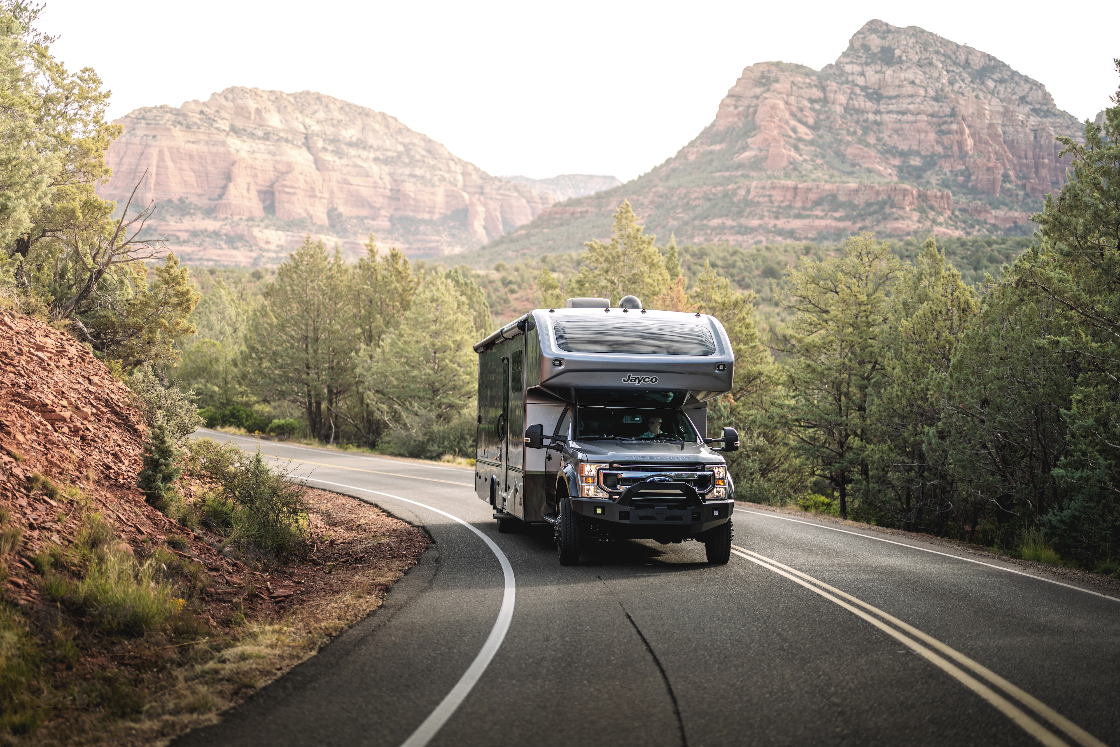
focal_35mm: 50
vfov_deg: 27.0
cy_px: 374
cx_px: 560
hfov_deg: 39.6
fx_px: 1555
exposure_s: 1/1000
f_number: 1.3
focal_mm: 50
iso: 32
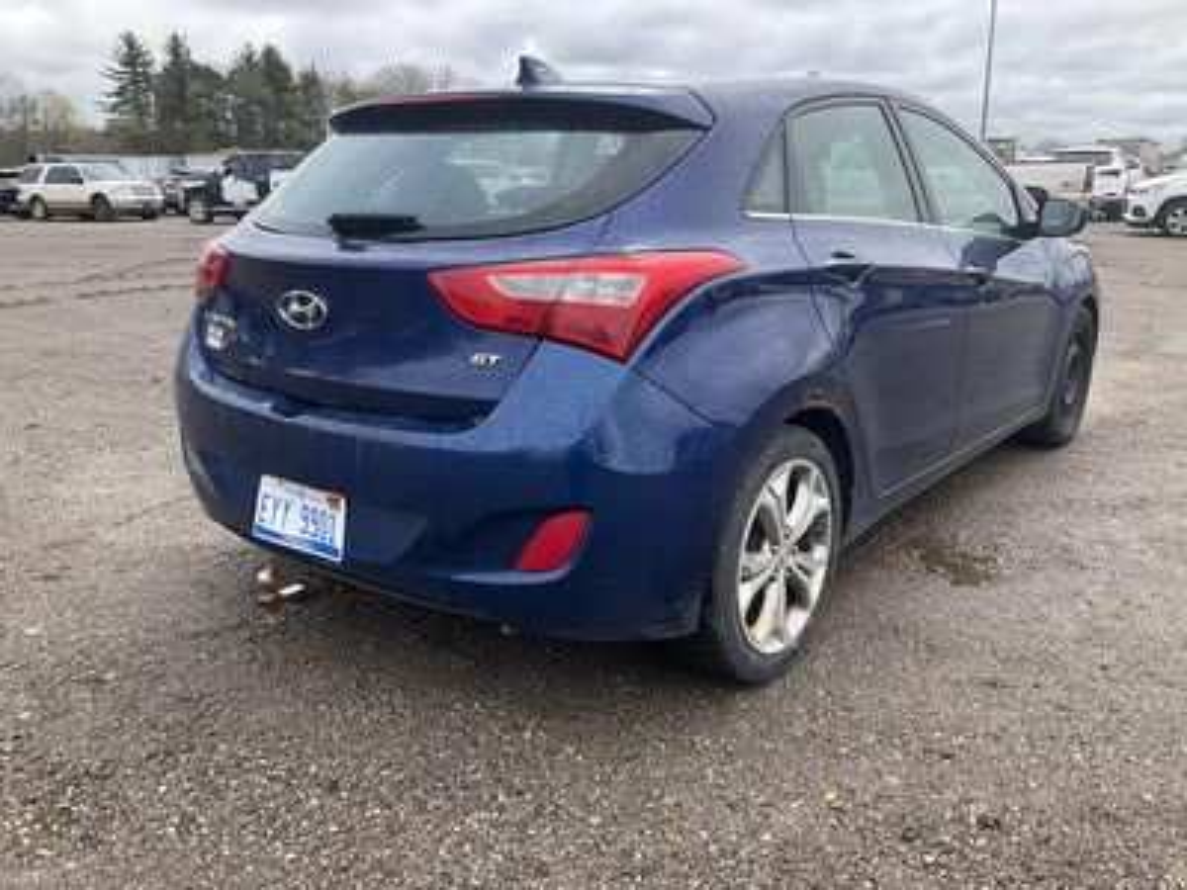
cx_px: 594
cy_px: 445
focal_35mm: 29
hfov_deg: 61.7
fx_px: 994
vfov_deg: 48.2
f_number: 1.8
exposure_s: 1/650
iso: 25
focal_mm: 3
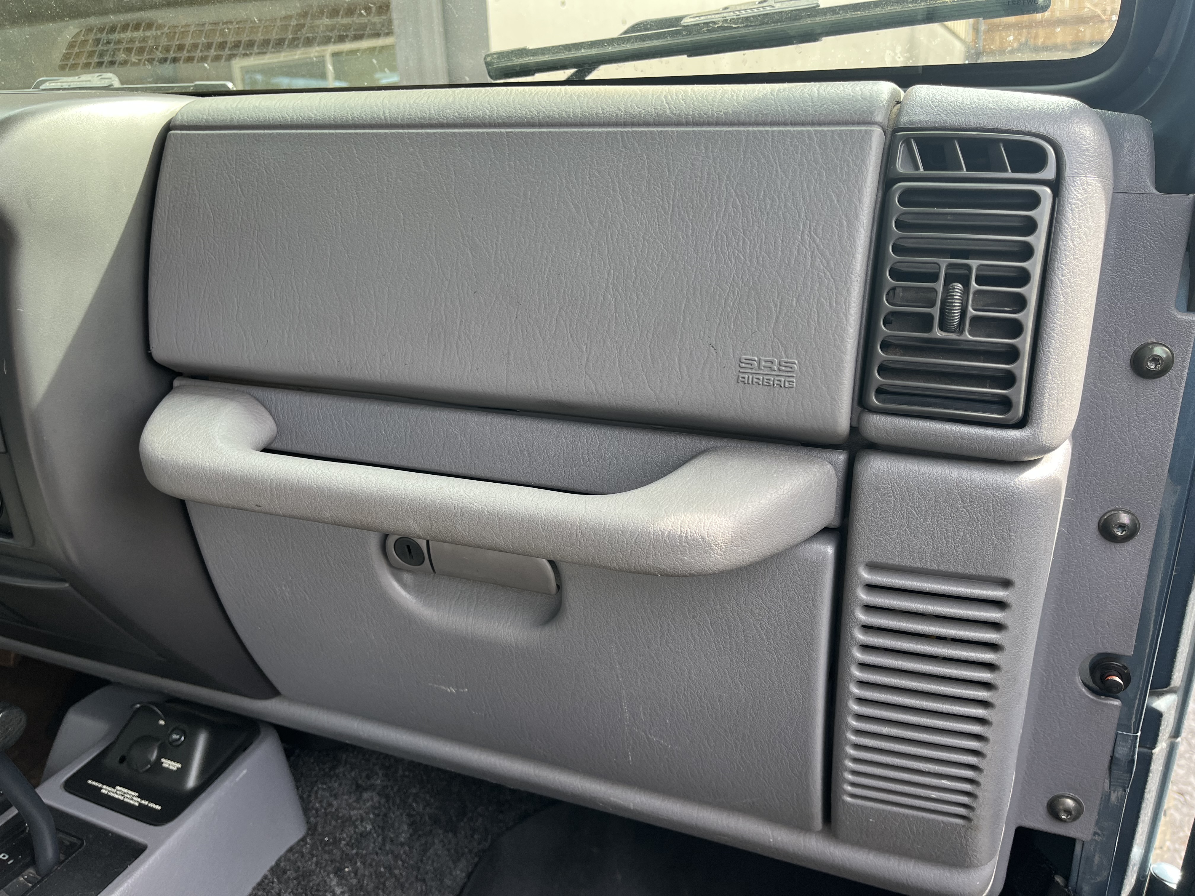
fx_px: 898
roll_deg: +2.8
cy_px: 448
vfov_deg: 53.1
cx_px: 598
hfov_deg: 67.3
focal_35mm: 26
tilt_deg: -15.5
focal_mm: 5.1
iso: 40
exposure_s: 1/121
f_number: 1.6
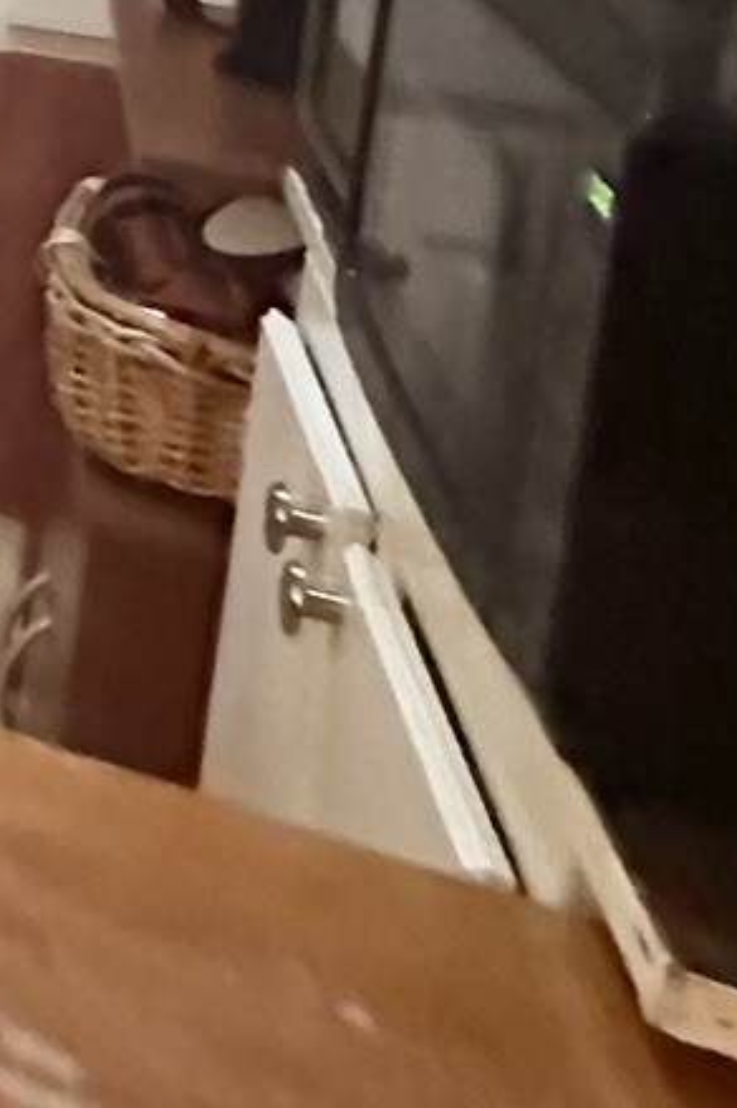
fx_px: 2091
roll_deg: -1.6
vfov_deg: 25.4
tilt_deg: -5.9
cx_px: -1777
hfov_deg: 9.9
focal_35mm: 68
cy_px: -346
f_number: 2.2
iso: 1000
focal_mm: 2.22
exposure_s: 1/40
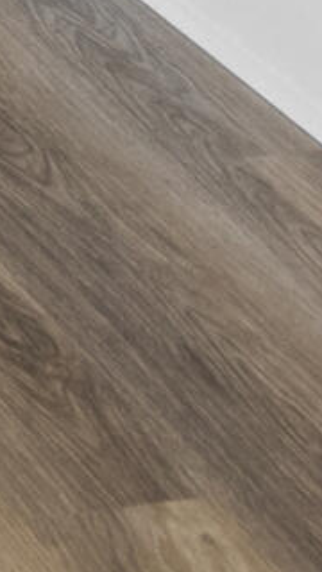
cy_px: -1122
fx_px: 2383
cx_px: -828
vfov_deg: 10.2
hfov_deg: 6.6
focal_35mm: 157
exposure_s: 1/15
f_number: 7.1
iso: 1250
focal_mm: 16
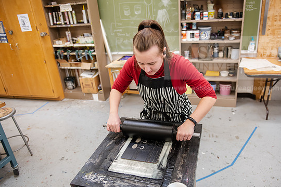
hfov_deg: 63.6
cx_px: 148
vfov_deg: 44.9
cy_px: 99
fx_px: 226
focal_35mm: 29
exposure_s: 1/200
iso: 800
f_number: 2.8
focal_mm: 27
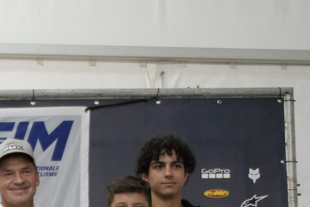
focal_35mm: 413
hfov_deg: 4.9
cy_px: 267
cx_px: -175
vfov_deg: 3.3
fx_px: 3557
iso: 1250
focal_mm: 70
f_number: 2.8
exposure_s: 1/250
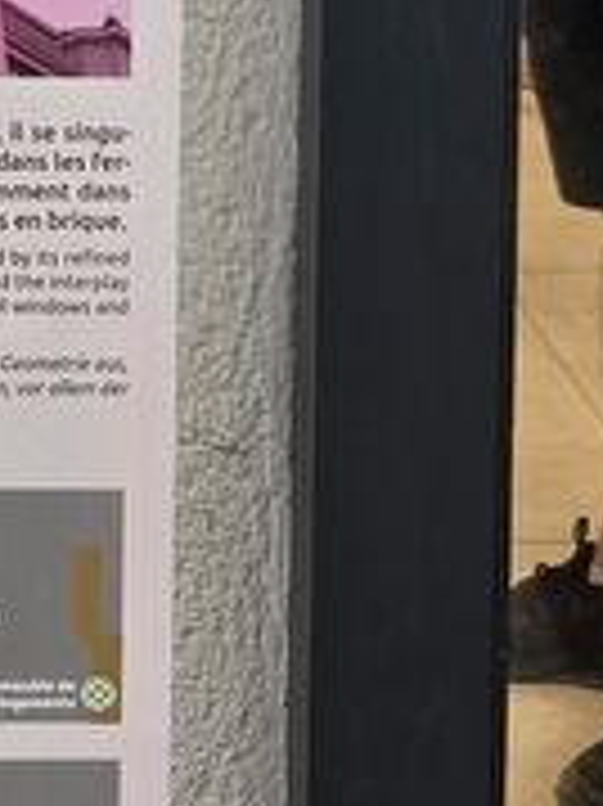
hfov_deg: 14.0
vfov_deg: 16.7
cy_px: -518
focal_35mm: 103
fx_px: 2395
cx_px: -108
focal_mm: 5.4
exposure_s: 1/606
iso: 80
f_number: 1.8
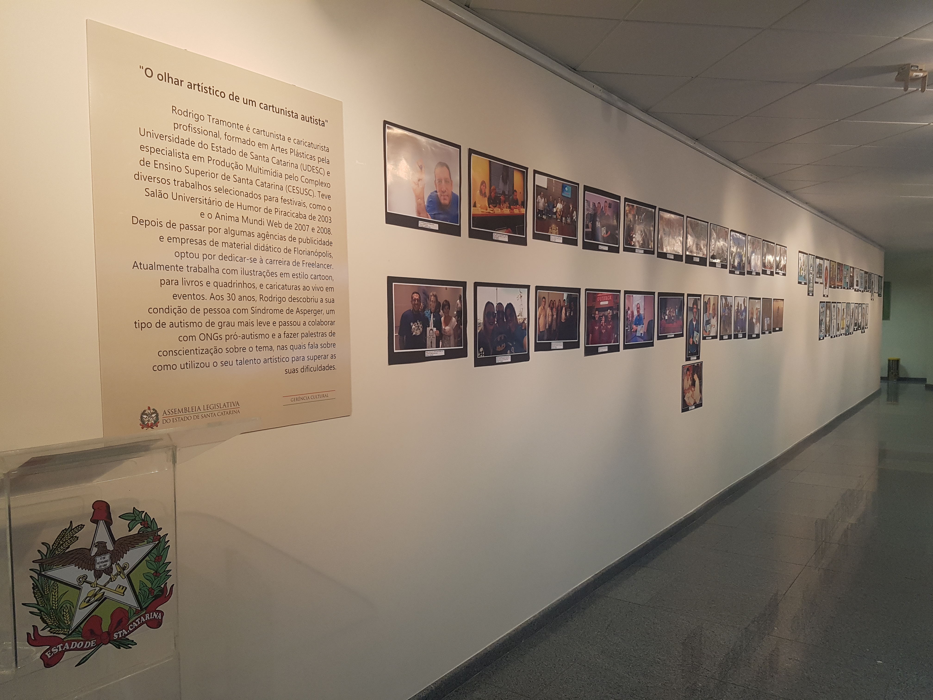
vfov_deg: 53.1
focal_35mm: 26
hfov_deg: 67.3
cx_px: 466
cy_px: 350
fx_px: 701
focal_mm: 4.2
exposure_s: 1/60
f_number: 1.7
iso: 100
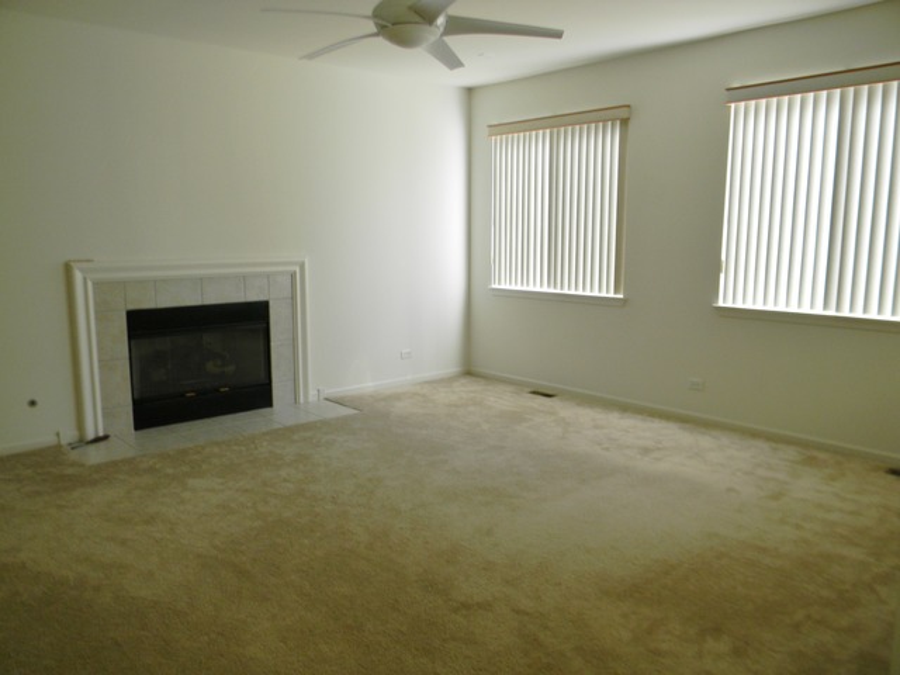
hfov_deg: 63.4
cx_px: 450
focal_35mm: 28
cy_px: 338
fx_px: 728
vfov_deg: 49.7
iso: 80
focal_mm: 5
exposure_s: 1/60.2
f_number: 3.5
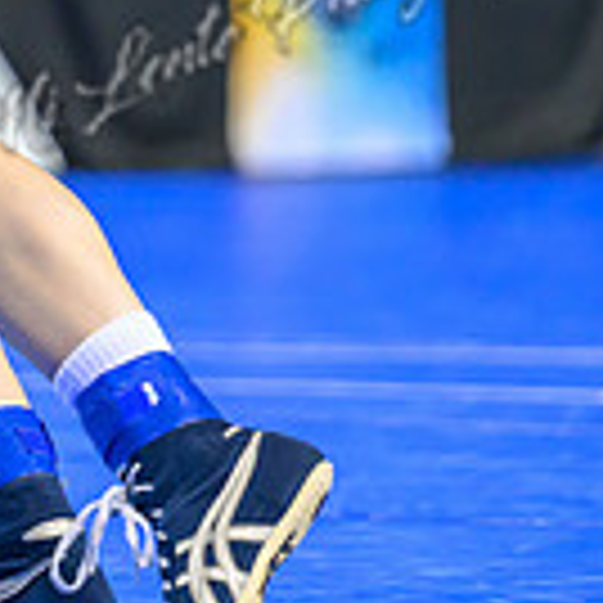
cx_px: -687
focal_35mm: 585
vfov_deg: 3.0
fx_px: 11529
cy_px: -250
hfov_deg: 3.0
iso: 3200
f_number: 2.8
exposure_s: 1/800
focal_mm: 145
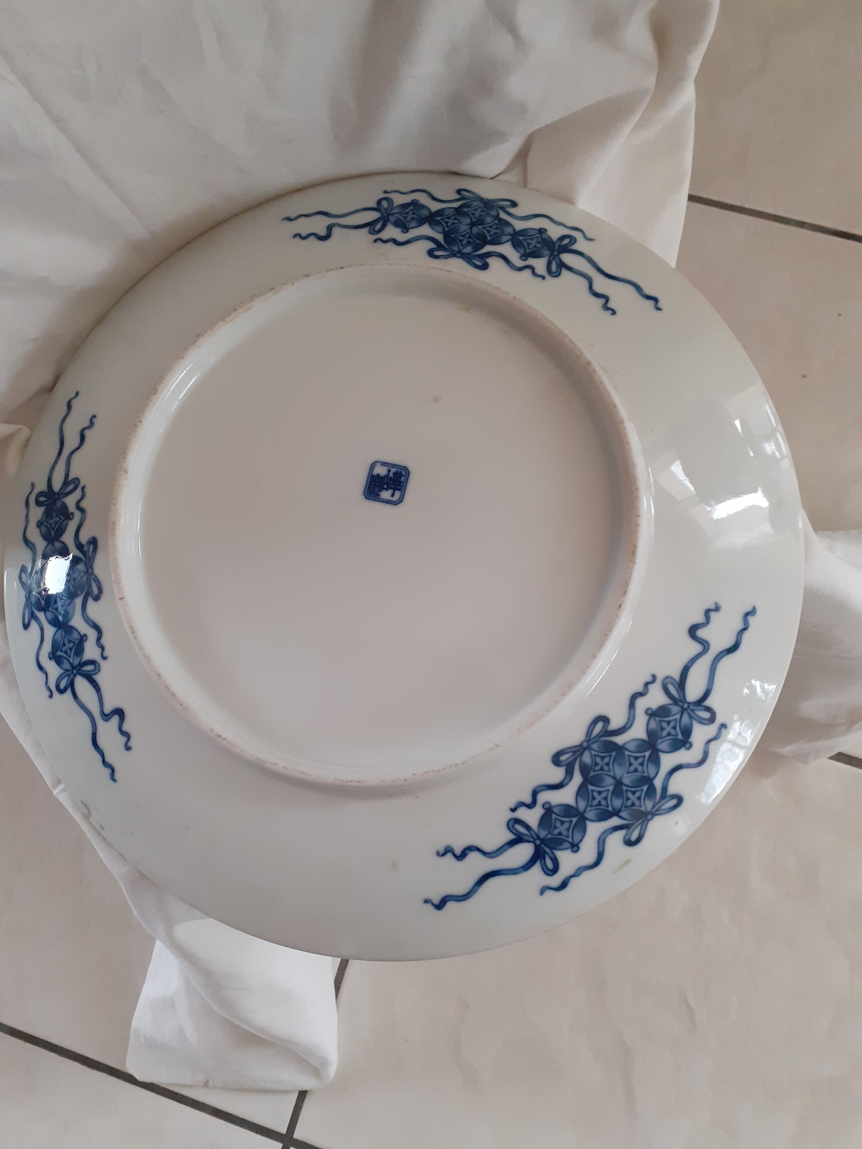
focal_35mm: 27
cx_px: 431
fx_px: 896
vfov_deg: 65.3
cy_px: 574
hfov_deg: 51.4
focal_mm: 3.6
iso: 250
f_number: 1.9
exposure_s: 1/25
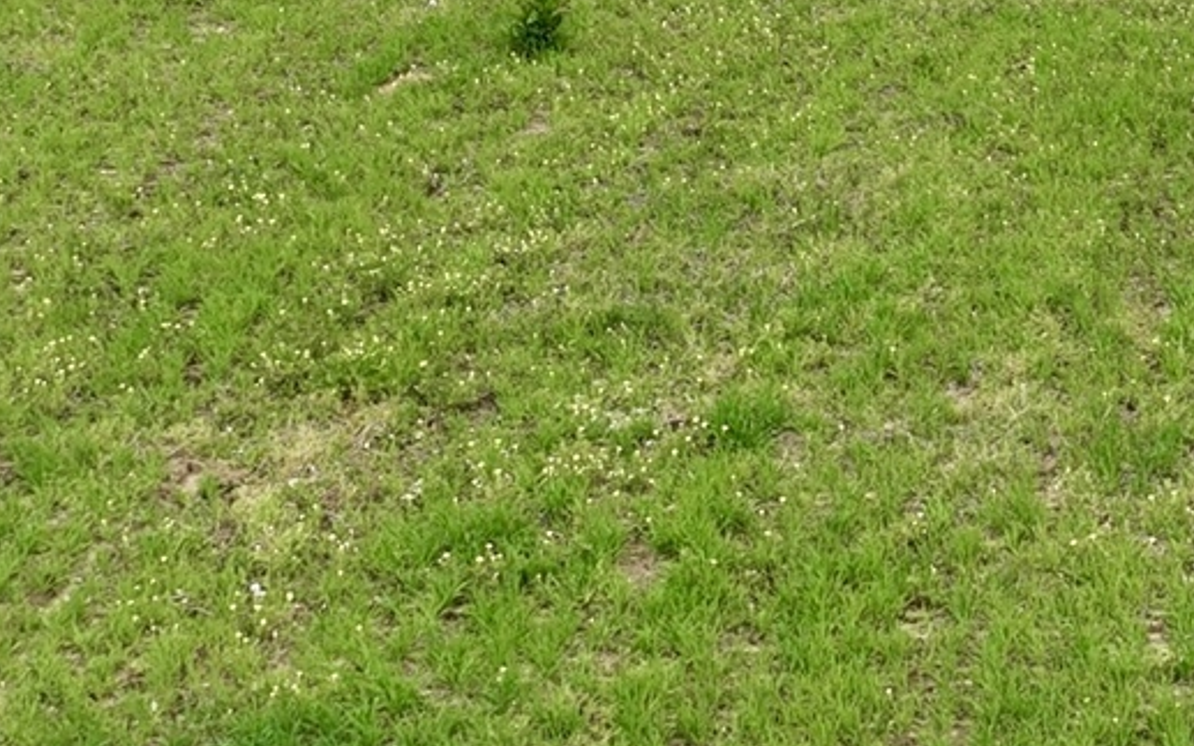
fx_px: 4913
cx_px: 1346
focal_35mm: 151
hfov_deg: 13.5
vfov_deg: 8.5
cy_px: -270
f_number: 2.8
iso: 100
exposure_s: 1/800
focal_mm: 12.29
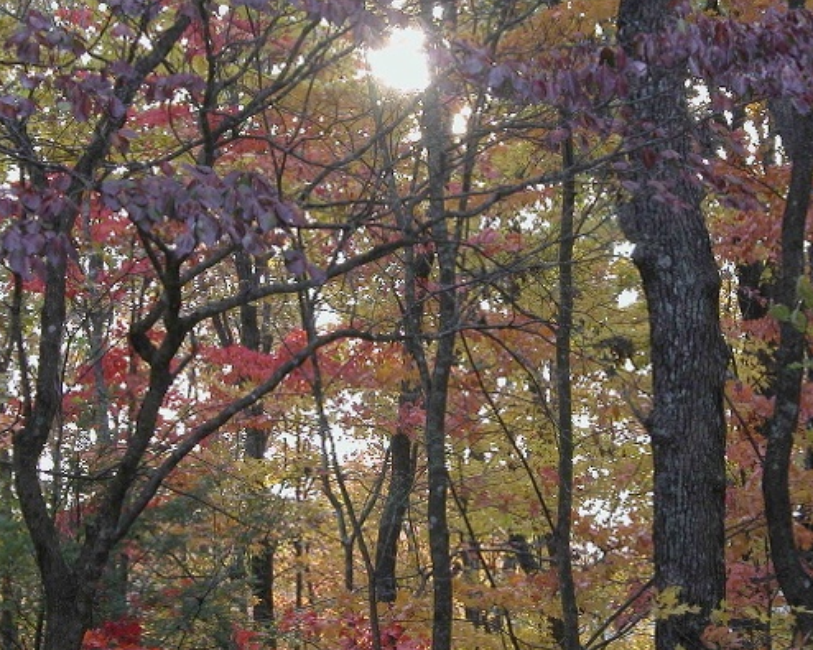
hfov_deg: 11.6
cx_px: 397
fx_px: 3993
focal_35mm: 166
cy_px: 295
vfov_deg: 9.3
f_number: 4.6
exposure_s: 1/60
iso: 200
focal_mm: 27.3
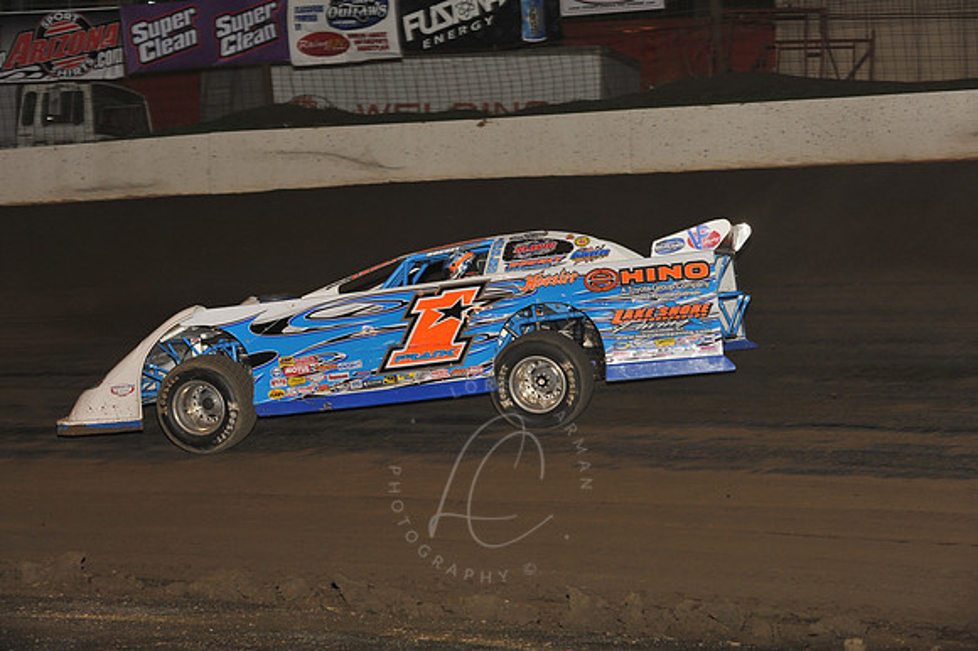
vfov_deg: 12.2
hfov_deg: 18.3
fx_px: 3041
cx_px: 489
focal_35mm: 112
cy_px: 326
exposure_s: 1/320
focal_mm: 112
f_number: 7.1
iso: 800
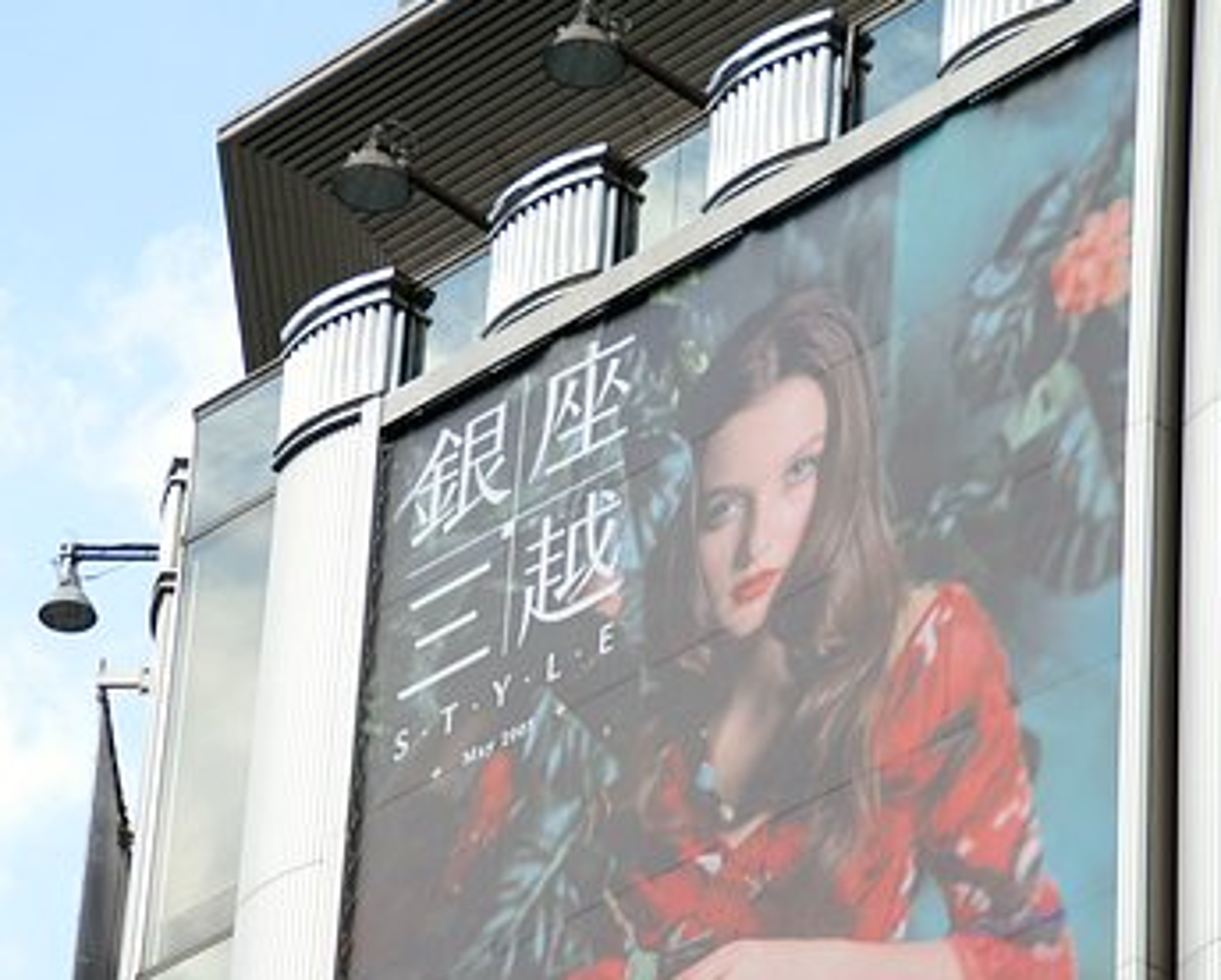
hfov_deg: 9.2
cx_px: 483
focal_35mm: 209
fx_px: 7561
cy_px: 518
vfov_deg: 7.4
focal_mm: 100
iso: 100
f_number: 6.3
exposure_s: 1/300
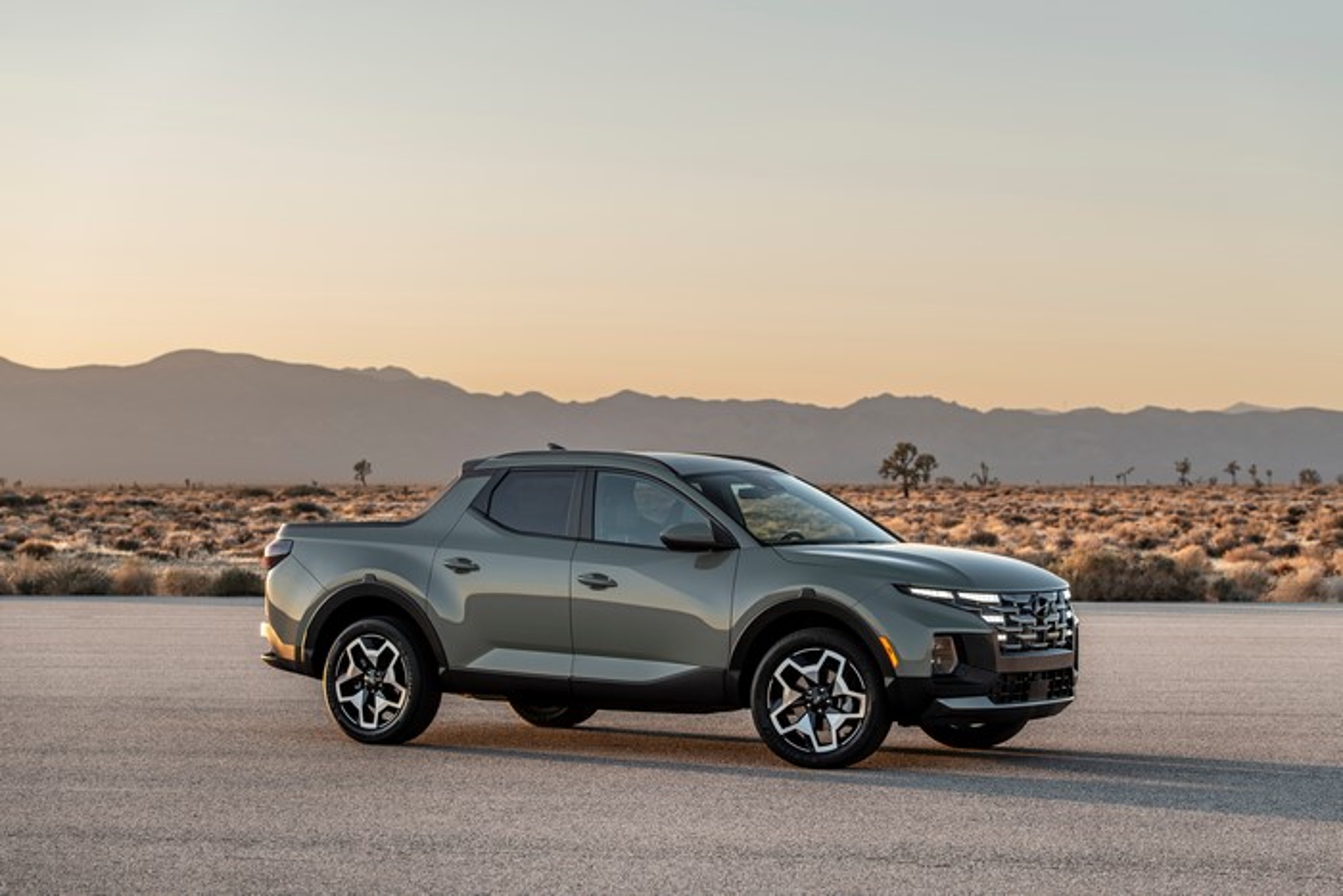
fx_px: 3059
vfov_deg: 16.7
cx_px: 672
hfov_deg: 24.8
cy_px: 448
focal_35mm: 82
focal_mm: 82
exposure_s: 1/30
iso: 64
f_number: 5
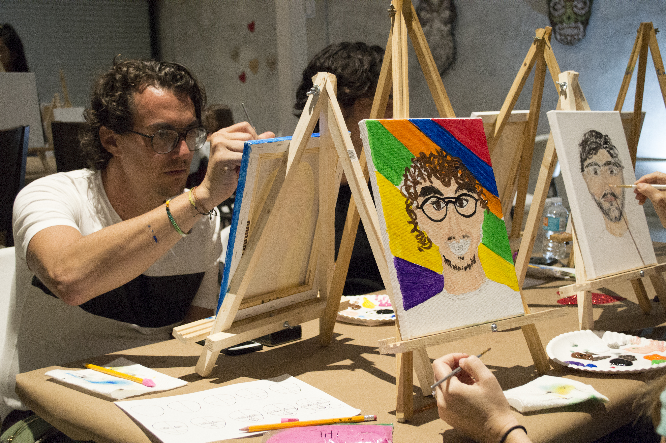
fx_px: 887
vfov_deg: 28.0
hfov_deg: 41.1
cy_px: 222
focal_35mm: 48
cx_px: 333
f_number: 4.8
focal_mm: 32
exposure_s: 1/40
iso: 3200
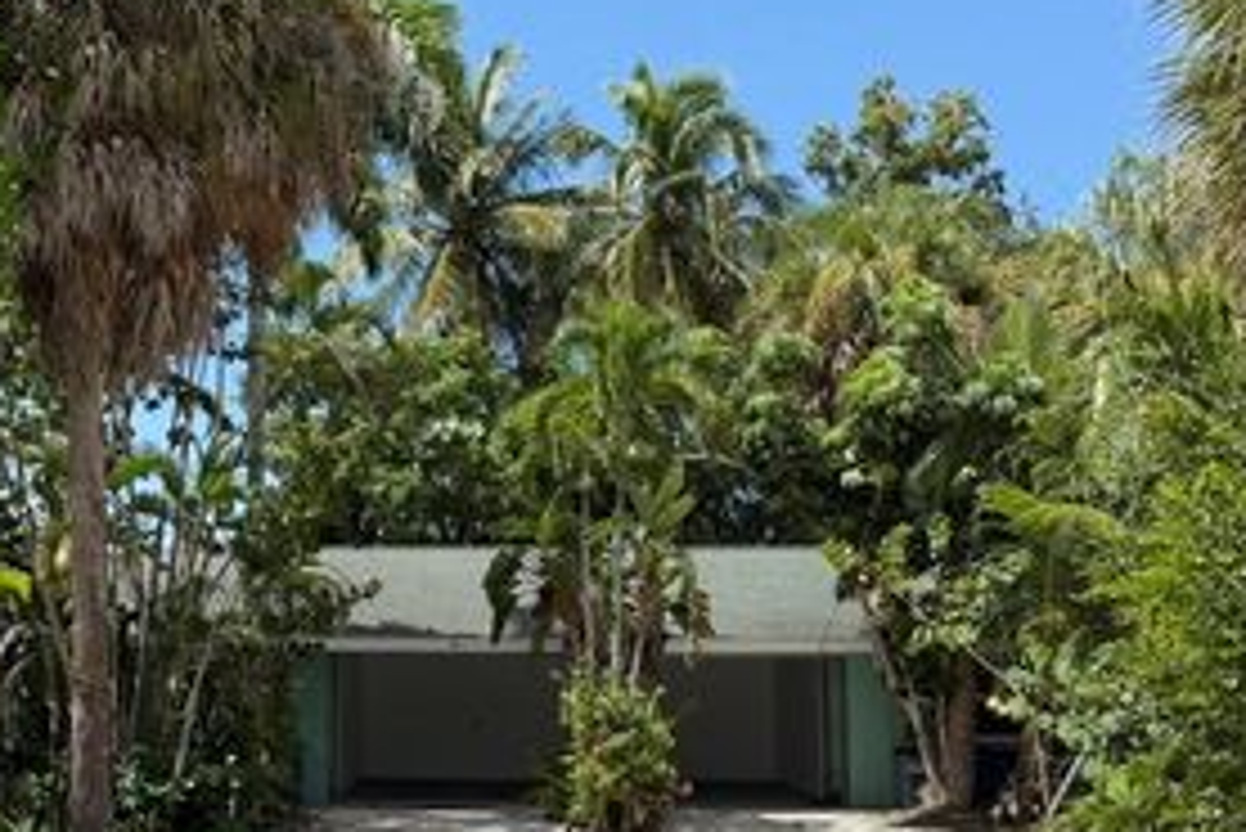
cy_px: 569
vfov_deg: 29.6
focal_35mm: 45
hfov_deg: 43.1
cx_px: 436
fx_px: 1558
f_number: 1.78
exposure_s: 1/3584
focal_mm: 6.76
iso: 80
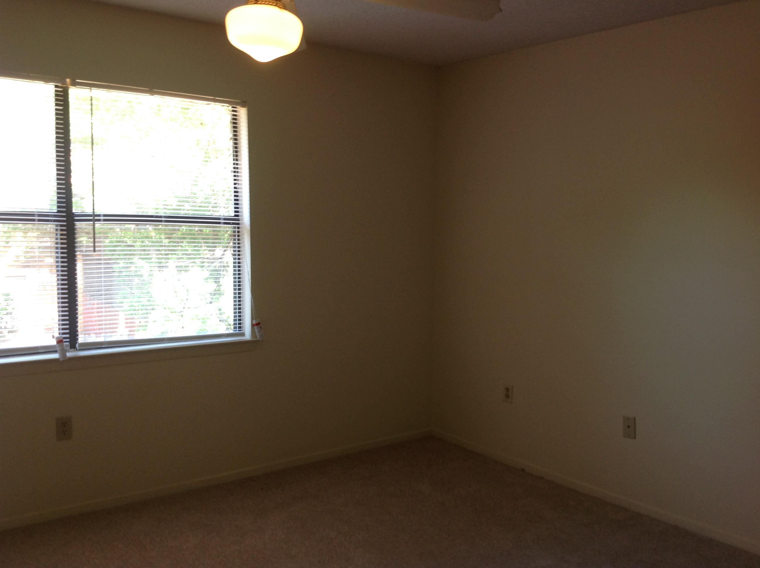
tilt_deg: -3.8
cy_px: 284
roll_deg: -1.2
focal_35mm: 35
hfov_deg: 52.7
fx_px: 767
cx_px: 380
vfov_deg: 40.6
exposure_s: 1/30
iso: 64
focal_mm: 4.28
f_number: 2.4
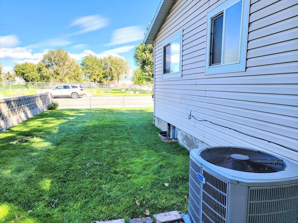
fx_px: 207
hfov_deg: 71.6
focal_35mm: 24
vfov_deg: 56.8
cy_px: 112
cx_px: 149
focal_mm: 6.7
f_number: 1.8
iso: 16
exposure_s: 1/304
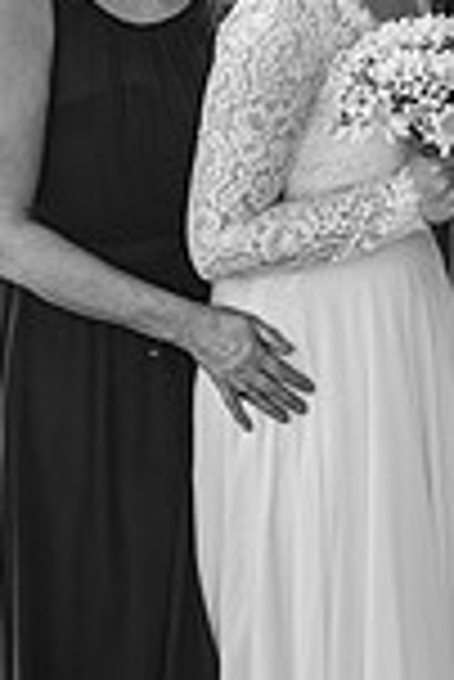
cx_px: 443
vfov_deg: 19.6
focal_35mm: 104
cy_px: 230
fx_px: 1963
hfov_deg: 13.0
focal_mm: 35
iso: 640
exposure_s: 1/200
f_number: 2.5
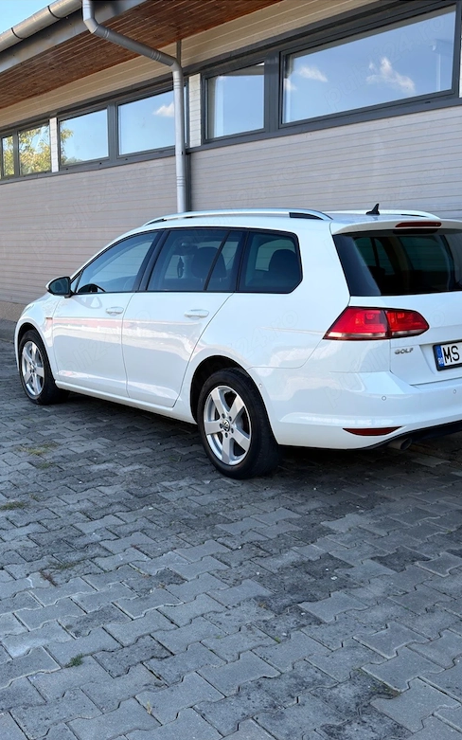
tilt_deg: -9.2
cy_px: 378
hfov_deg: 33.5
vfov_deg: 51.5
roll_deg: -0.9
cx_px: 275
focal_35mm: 38
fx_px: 766
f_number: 1.78
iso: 80
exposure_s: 1/1086
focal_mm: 6.76
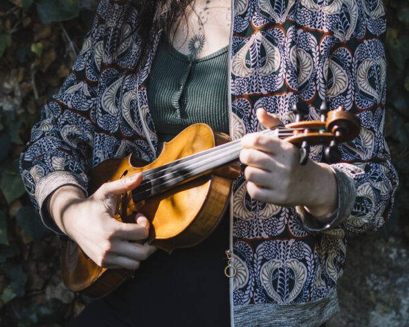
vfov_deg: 14.9
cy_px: 29
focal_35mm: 102
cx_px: 208
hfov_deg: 18.8
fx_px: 1235
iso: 100
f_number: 2.8
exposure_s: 1/640
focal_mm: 55
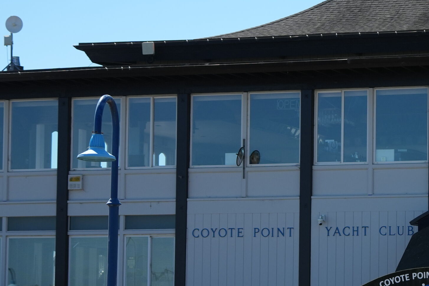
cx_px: 430
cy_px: 198
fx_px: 1775
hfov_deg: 13.6
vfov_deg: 9.2
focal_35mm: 149
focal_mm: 50
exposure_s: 1/2500
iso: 400
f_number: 4.5
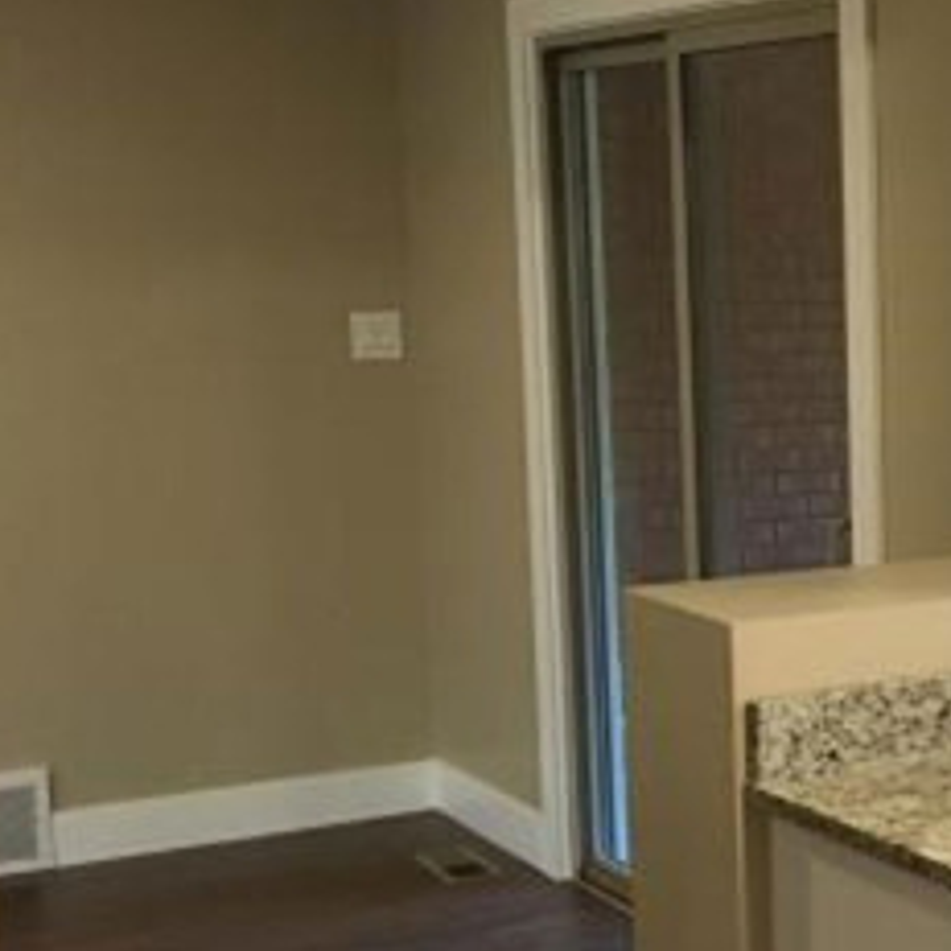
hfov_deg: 21.7
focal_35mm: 71
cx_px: 1272
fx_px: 2207
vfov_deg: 24.3
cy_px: 564
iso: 125
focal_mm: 4.15
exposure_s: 1/30
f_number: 2.2
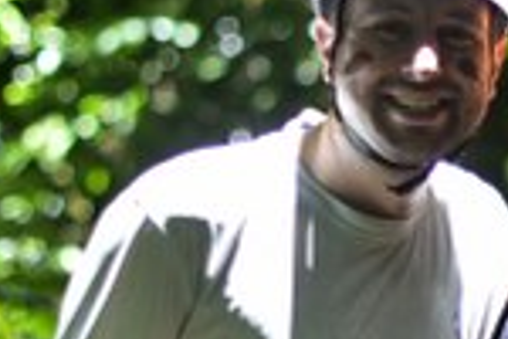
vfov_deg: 4.3
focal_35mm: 320
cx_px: 816
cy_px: 520
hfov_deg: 6.3
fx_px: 4515
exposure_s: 1/250
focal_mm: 50
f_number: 1.8
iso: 100
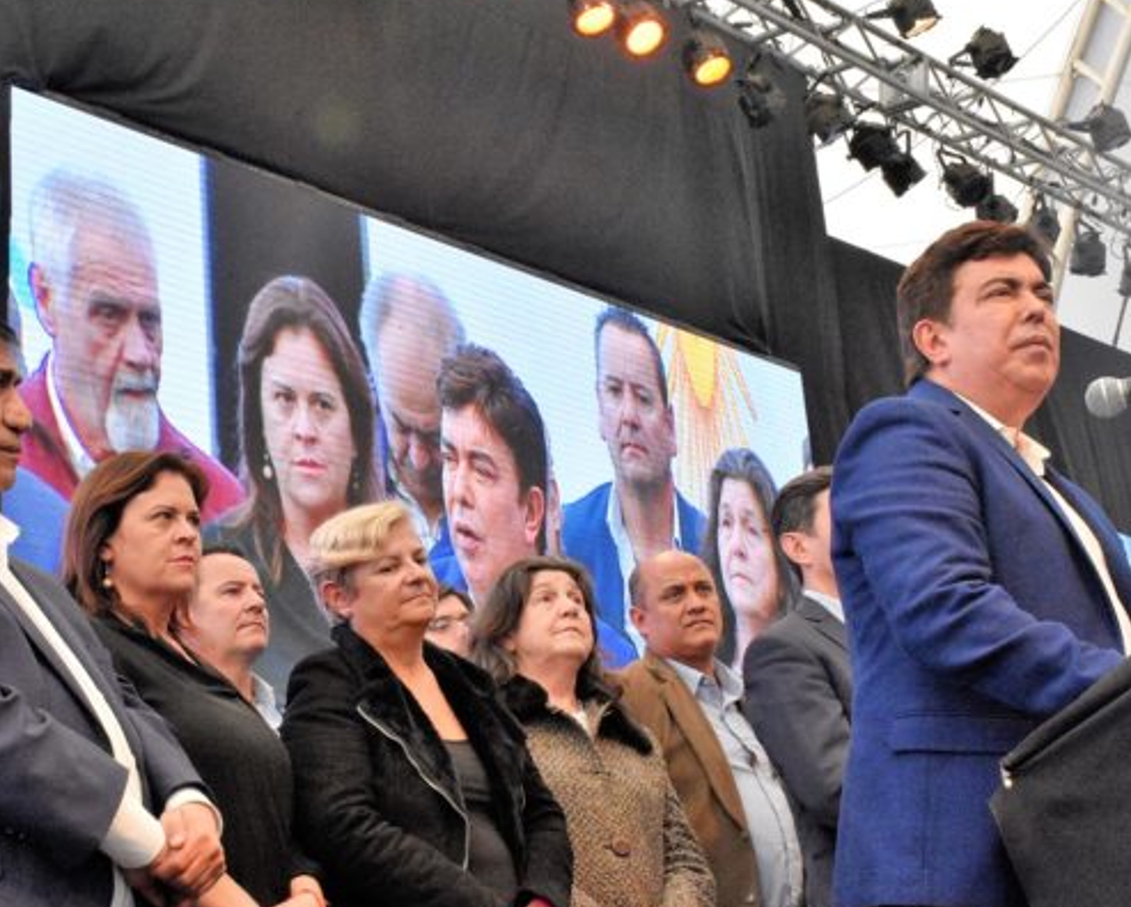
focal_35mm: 57
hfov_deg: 32.9
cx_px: 457
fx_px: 1909
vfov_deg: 26.6
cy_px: 556
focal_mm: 26
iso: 5000
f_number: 10
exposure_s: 1/400
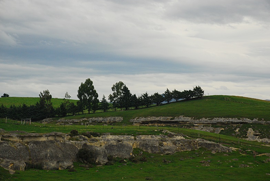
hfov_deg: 15.7
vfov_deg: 10.5
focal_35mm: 131
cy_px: 91
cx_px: 132
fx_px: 980
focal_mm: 85
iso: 400
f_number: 6.3
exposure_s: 1/1000
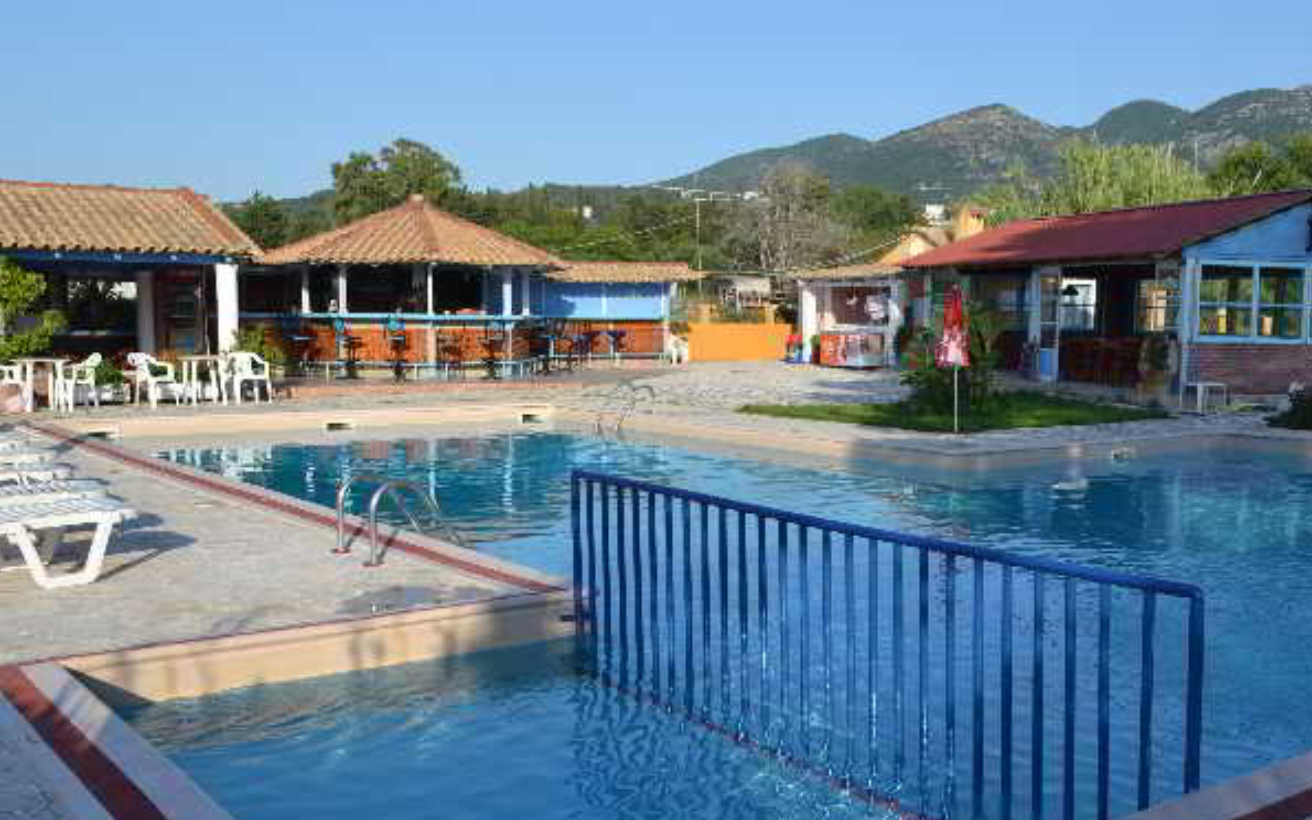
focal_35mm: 37
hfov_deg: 52.7
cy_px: 464
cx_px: 723
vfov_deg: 34.4
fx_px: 1323
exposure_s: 1/200
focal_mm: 18
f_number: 8
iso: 100
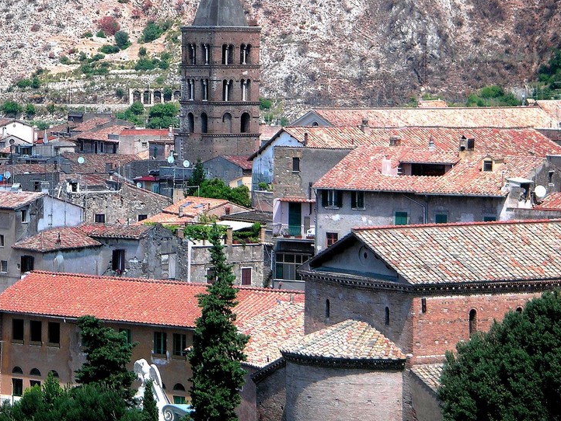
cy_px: 135
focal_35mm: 156
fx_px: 2529
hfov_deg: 12.6
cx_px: 197
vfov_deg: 9.5
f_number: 4
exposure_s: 1/350
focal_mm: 18.3
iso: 50
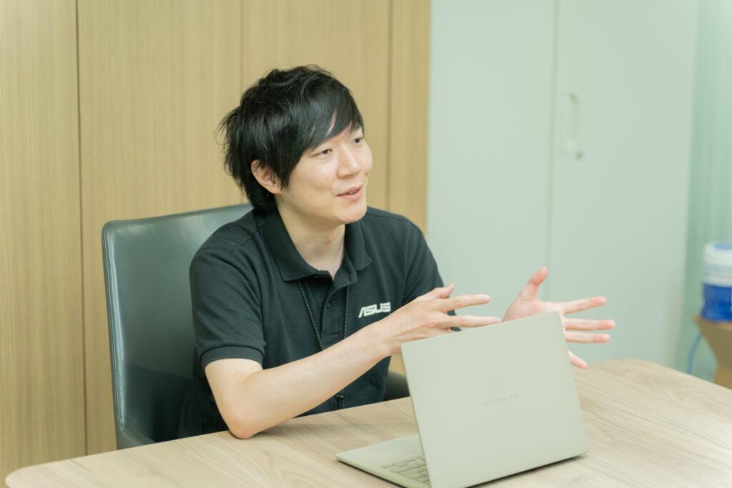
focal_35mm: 88
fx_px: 1789
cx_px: 366
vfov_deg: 15.5
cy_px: 244
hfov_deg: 23.1
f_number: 2.8
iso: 1600
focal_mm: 88
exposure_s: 1/250
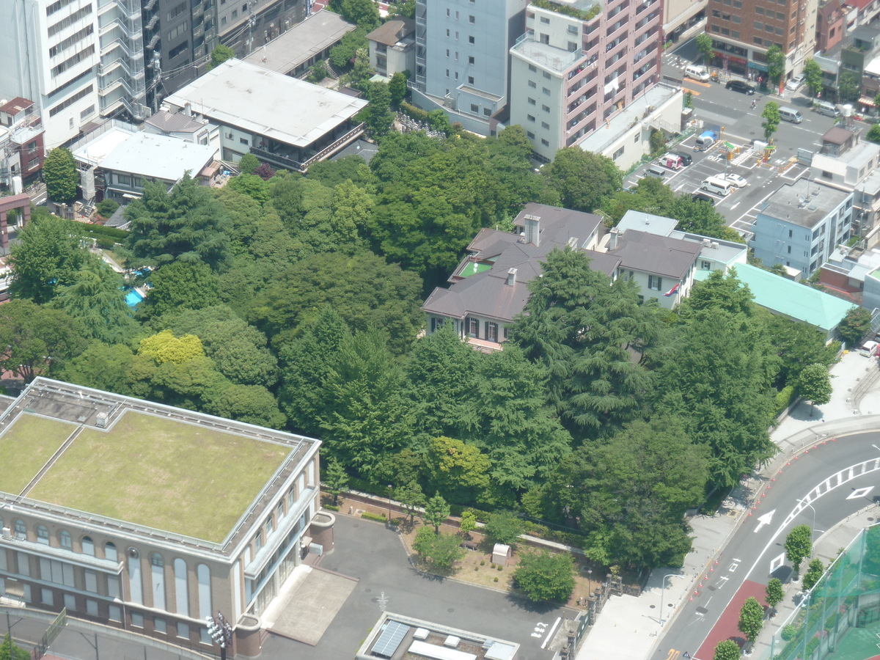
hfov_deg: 16.6
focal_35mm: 119
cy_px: 330
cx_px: 440
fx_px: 3025
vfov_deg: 12.5
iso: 80
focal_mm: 19.5
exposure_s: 1/250
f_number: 4.4
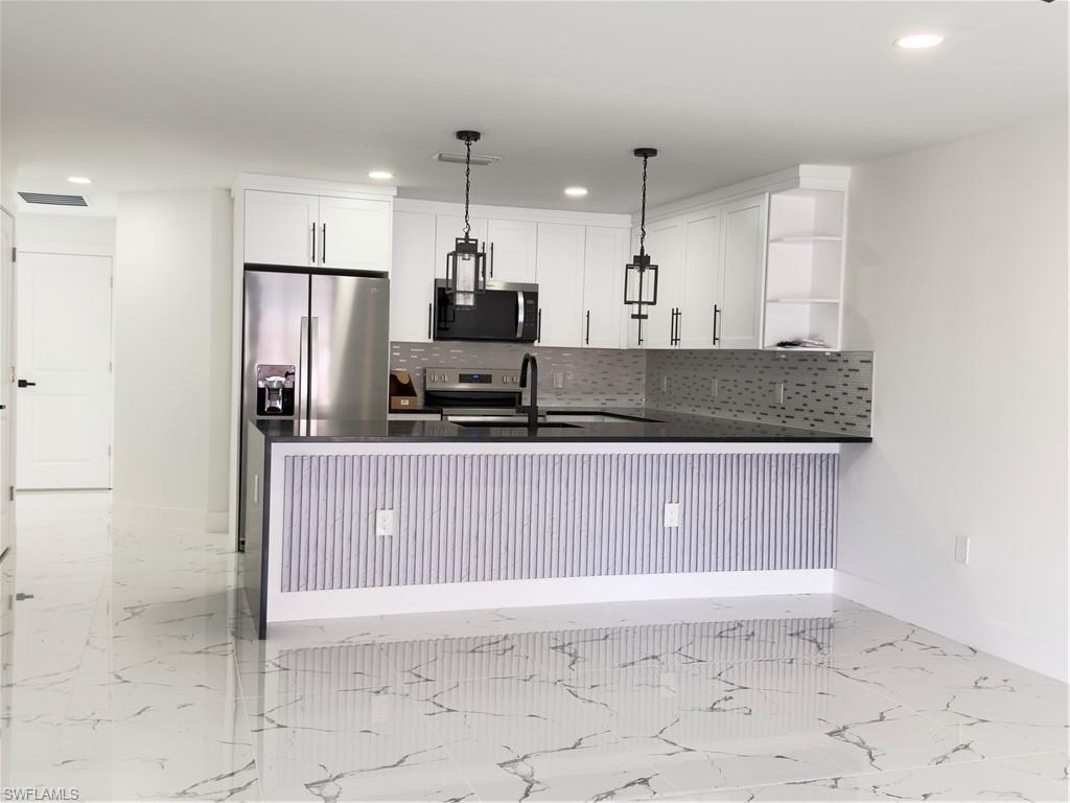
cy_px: 402
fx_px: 1082
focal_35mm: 35
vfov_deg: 40.7
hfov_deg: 52.6
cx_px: 535
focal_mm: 6.76
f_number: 1.78
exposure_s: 1/120
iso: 200
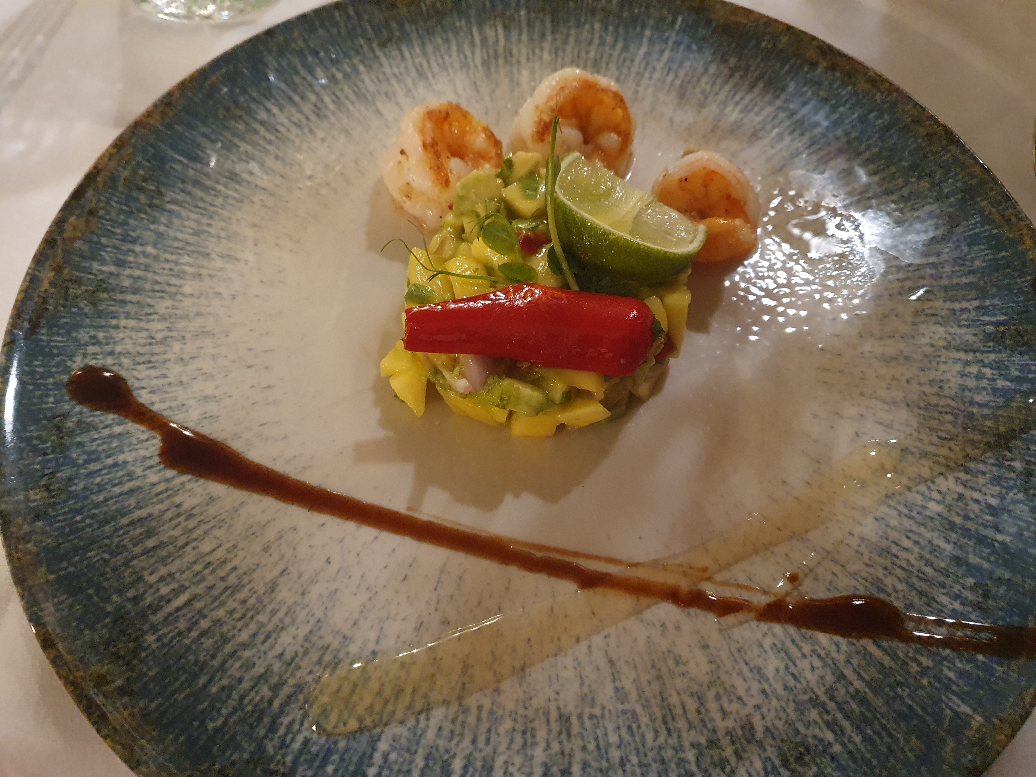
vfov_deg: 53.1
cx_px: 518
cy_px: 388
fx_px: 778
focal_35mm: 26
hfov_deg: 67.3
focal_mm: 4.32
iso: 500
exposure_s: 1/33
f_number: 1.5
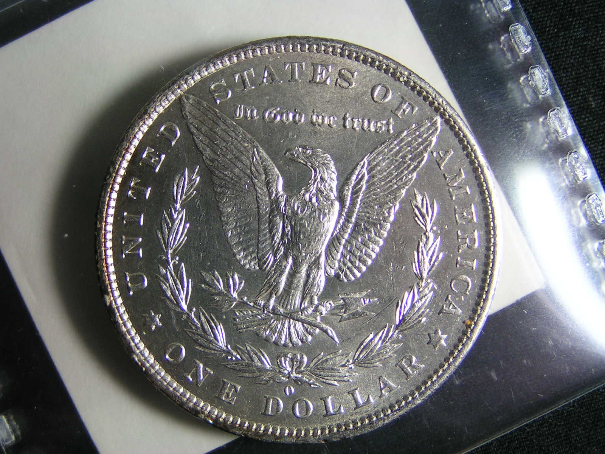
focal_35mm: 63
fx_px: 1101
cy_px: 227
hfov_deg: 30.7
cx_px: 302
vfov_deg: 23.3
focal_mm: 9.7
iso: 80
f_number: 3.2
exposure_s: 1/60
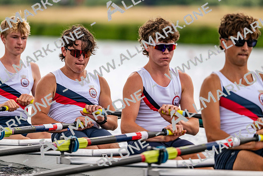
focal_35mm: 400
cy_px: 88
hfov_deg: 5.2
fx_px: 2923
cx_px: 132
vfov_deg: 3.4
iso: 450
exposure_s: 1/2500
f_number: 4.5
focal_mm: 400
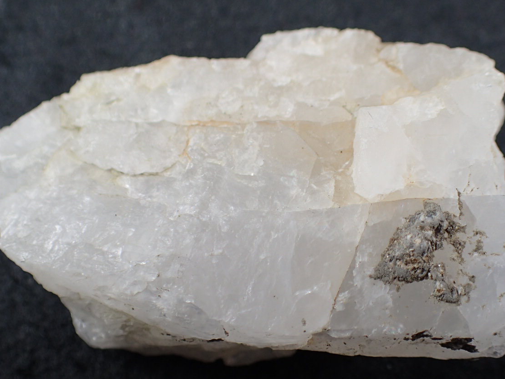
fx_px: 759
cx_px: 277
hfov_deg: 36.8
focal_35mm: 52
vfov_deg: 28.0
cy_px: 202
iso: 100
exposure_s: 1/200
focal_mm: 5.5
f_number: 2.3
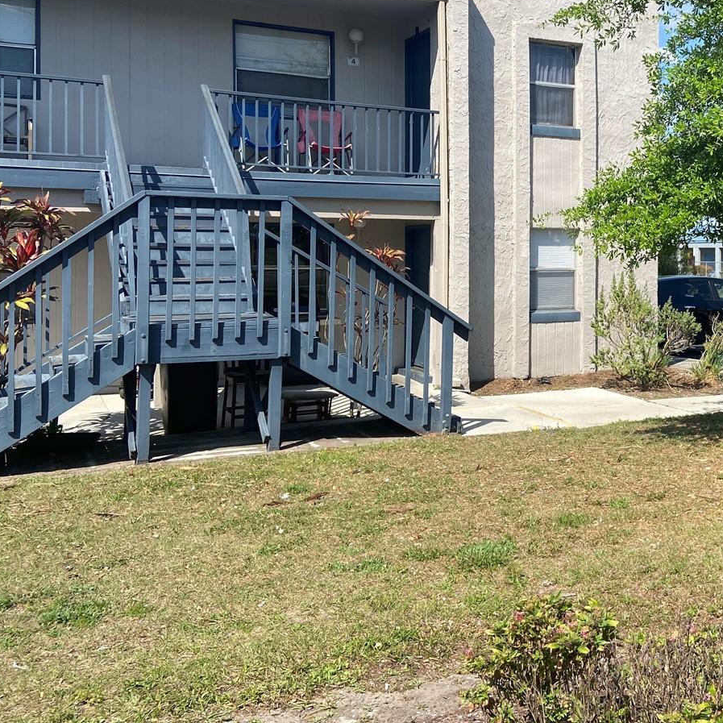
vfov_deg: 40.6
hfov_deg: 39.2
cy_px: 265
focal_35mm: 41
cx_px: 584
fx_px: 969
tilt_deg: -1.3
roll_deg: +0.8
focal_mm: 4.25
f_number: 1.8
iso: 32
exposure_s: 1/1898
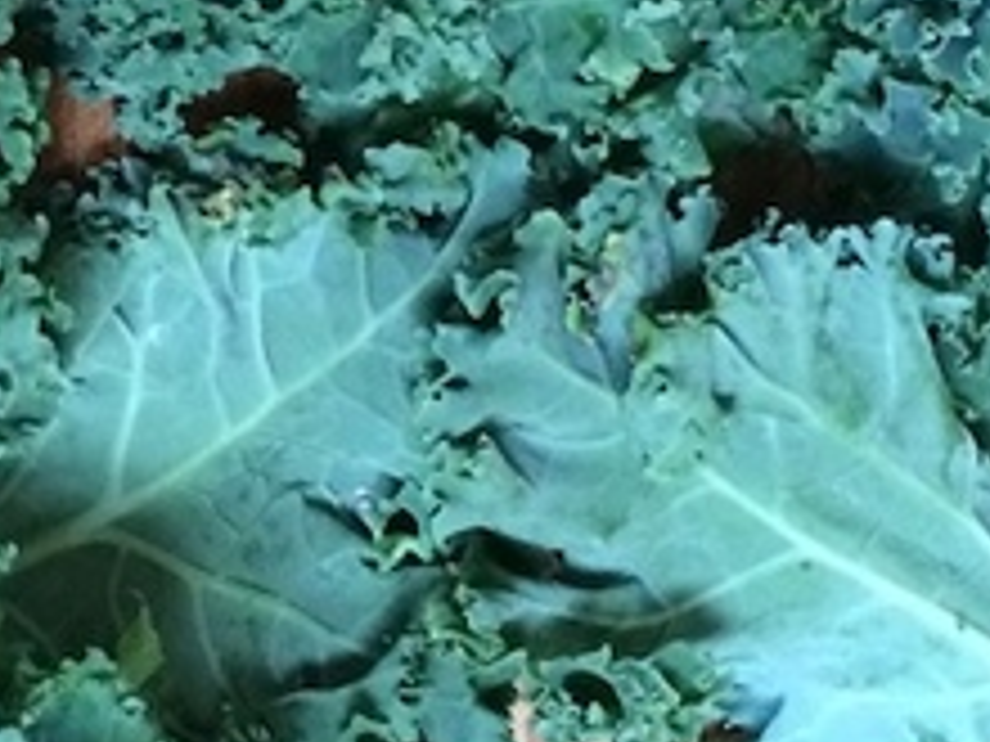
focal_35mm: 109
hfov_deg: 17.5
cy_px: -9
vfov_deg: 13.4
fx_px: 3117
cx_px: -86
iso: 200
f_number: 2.2
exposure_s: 1/30
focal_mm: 4.12
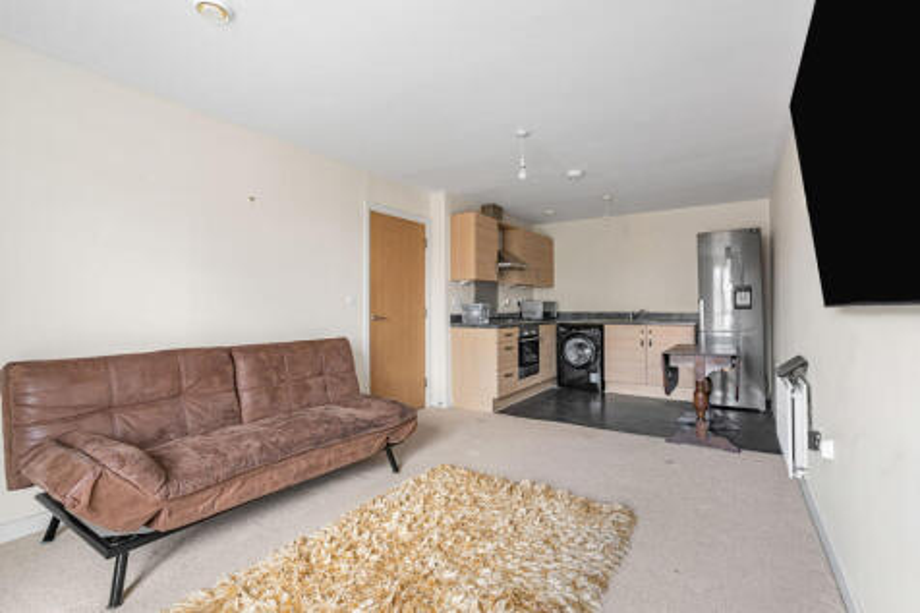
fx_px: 409
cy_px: 306
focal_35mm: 16
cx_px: 460
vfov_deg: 73.7
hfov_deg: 96.8
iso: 200
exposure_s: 1/5
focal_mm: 16
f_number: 10
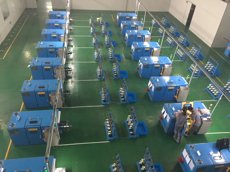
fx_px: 193
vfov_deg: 48.2
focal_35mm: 29
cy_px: 86
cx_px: 115
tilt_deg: -36.5
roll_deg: -6.2
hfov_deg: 61.7
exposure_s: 1/8
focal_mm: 4.15
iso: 125
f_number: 2.2
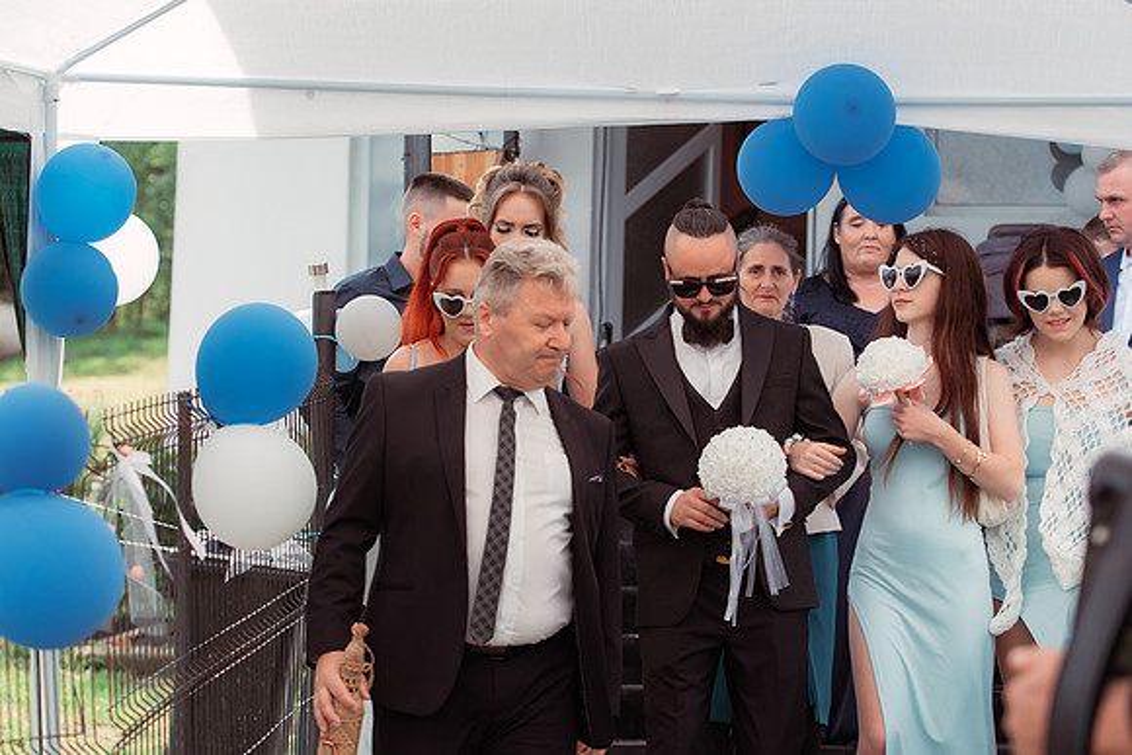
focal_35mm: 105
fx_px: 3306
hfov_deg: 19.4
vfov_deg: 13.0
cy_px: 314
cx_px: 566
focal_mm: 90
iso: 400
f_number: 4
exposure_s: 1/800
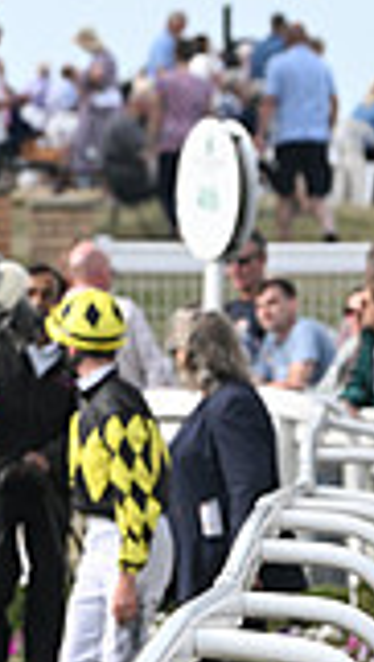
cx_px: -579
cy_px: 430
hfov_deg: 2.1
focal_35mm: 584
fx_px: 10258
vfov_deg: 3.7
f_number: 5.6
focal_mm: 155
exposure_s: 1/1250
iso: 400
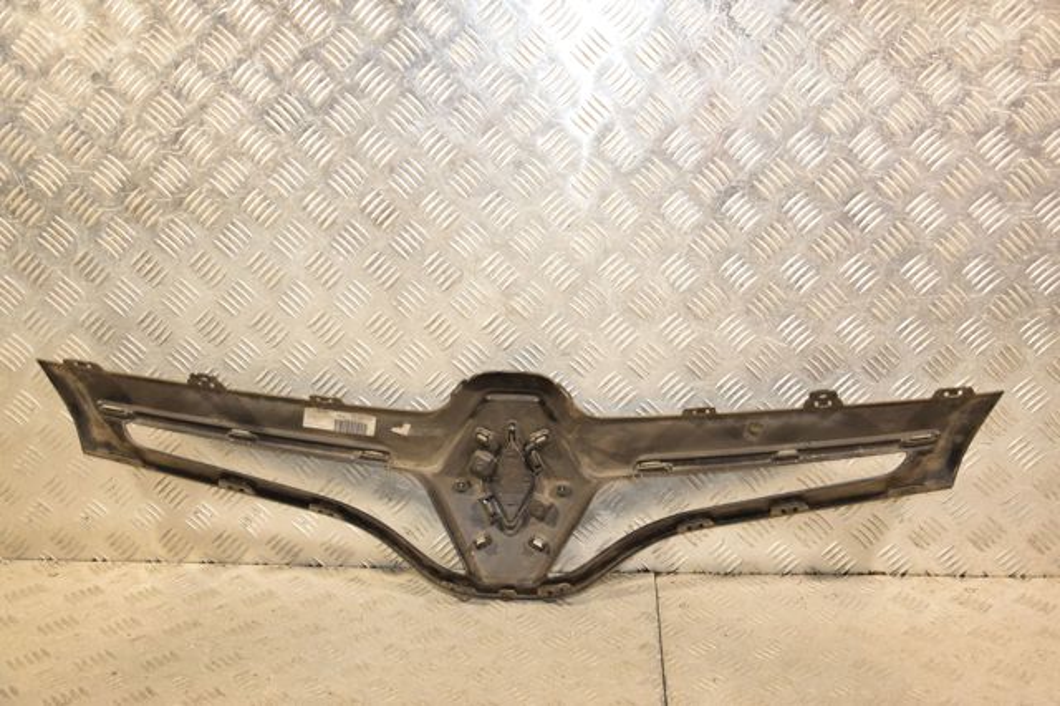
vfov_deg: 34.2
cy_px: 353
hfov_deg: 49.6
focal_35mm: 39
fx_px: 1148
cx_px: 530
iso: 800
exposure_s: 1/160
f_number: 5
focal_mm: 26
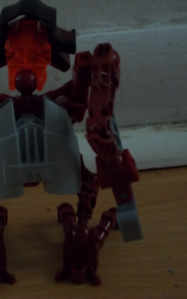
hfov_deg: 13.1
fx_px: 807
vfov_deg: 21.0
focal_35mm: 99
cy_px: 150
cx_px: 32
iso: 320
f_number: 4.4
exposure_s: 1/8
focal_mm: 12.5
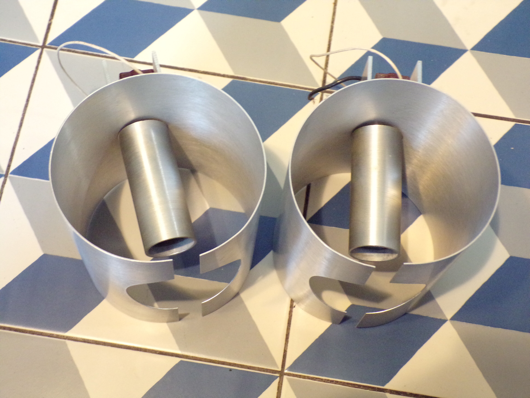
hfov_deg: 38.9
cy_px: 199
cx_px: 265
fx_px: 750
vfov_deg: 29.7
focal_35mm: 49
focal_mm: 8.7
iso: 720
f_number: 3.5
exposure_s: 1/17
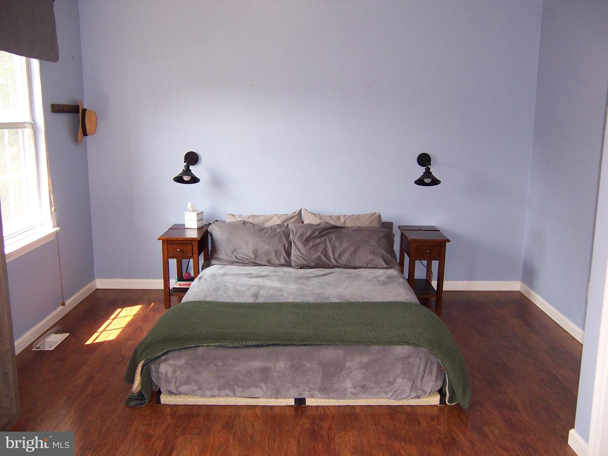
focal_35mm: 33
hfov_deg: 55.4
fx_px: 580
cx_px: 304
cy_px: 228
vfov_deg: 42.9
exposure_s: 1/60
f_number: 2.8
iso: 140
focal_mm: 5.5
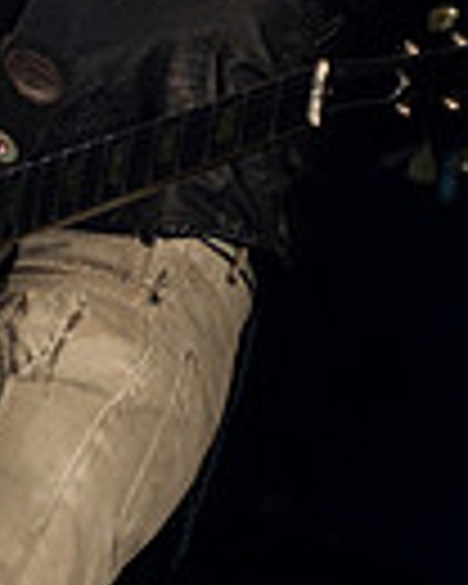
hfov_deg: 4.5
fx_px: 5921
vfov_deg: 5.6
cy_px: -22
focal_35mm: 342
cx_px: 254
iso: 1000
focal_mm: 70
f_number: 3.5
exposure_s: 1/160
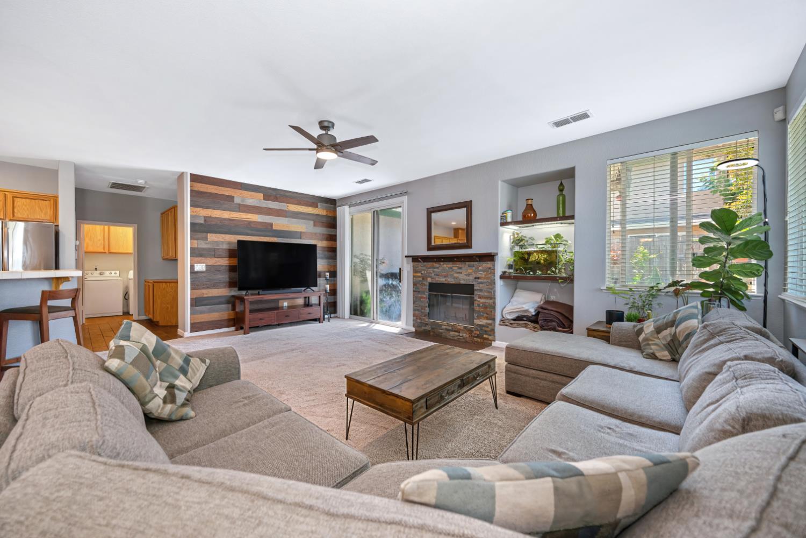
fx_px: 313
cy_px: 269
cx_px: 403
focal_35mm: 14
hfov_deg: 104.3
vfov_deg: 81.2
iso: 640
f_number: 4
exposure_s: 1/60
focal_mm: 14
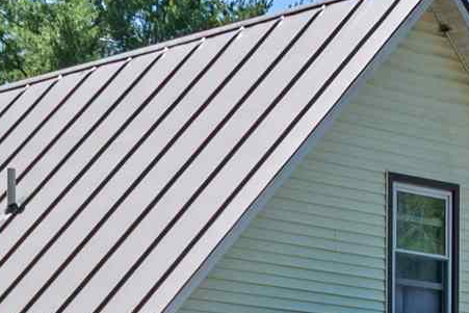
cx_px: 258
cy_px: 634
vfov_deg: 7.7
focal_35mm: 170
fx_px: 2215
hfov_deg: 12.1
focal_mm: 12.29
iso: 170
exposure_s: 1/1000
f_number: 2.8
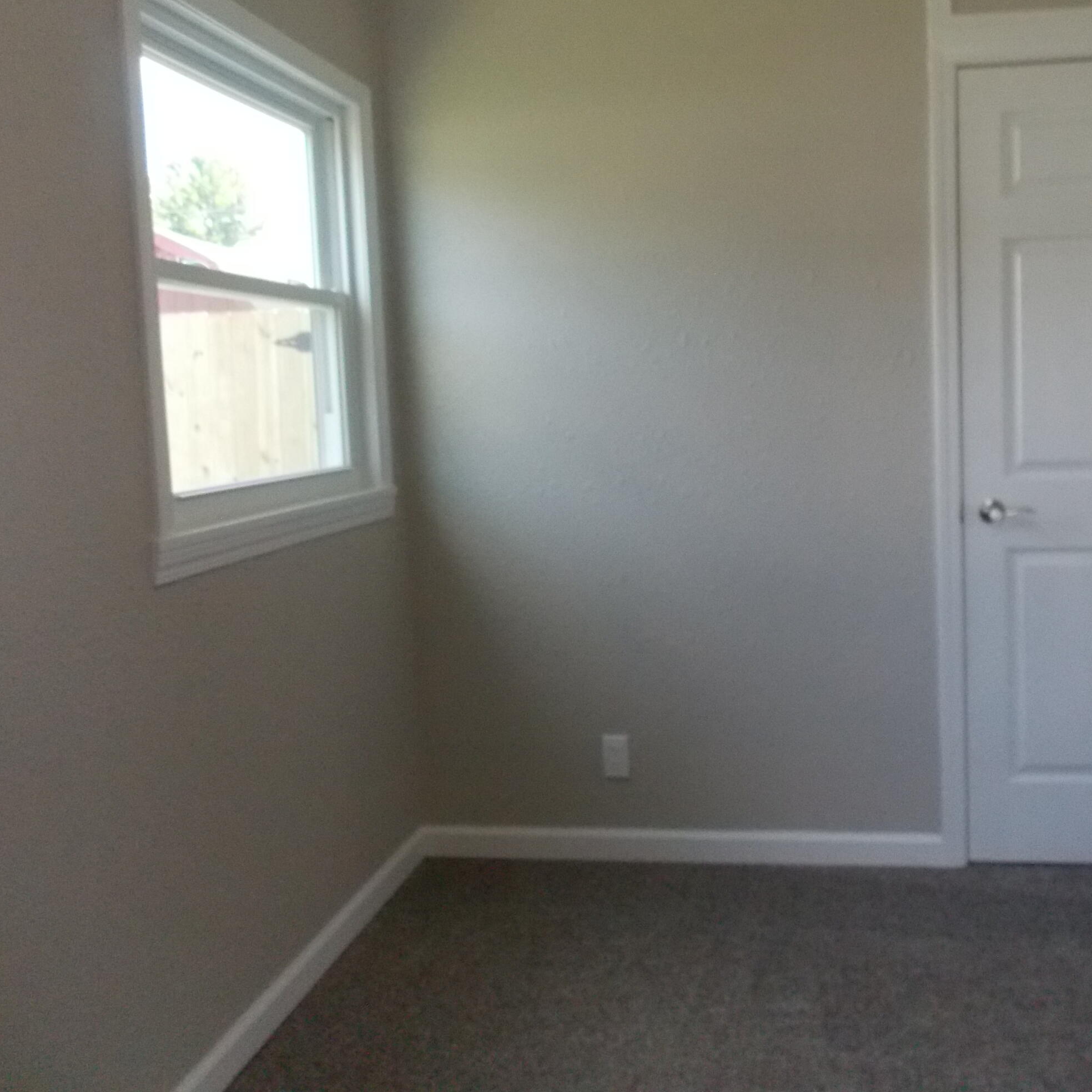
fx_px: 1106
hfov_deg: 51.7
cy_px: 469
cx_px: 713
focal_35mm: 31
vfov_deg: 52.4
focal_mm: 4
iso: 400
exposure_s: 1/250
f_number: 3.1
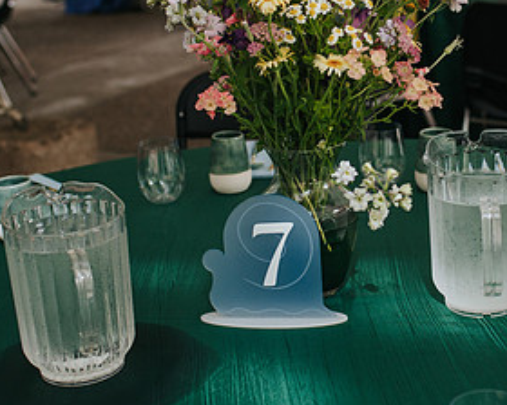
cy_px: 137
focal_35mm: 71
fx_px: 1065
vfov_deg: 21.5
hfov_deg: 26.4
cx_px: 379
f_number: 3.2
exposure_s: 1/200
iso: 1000
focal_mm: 35
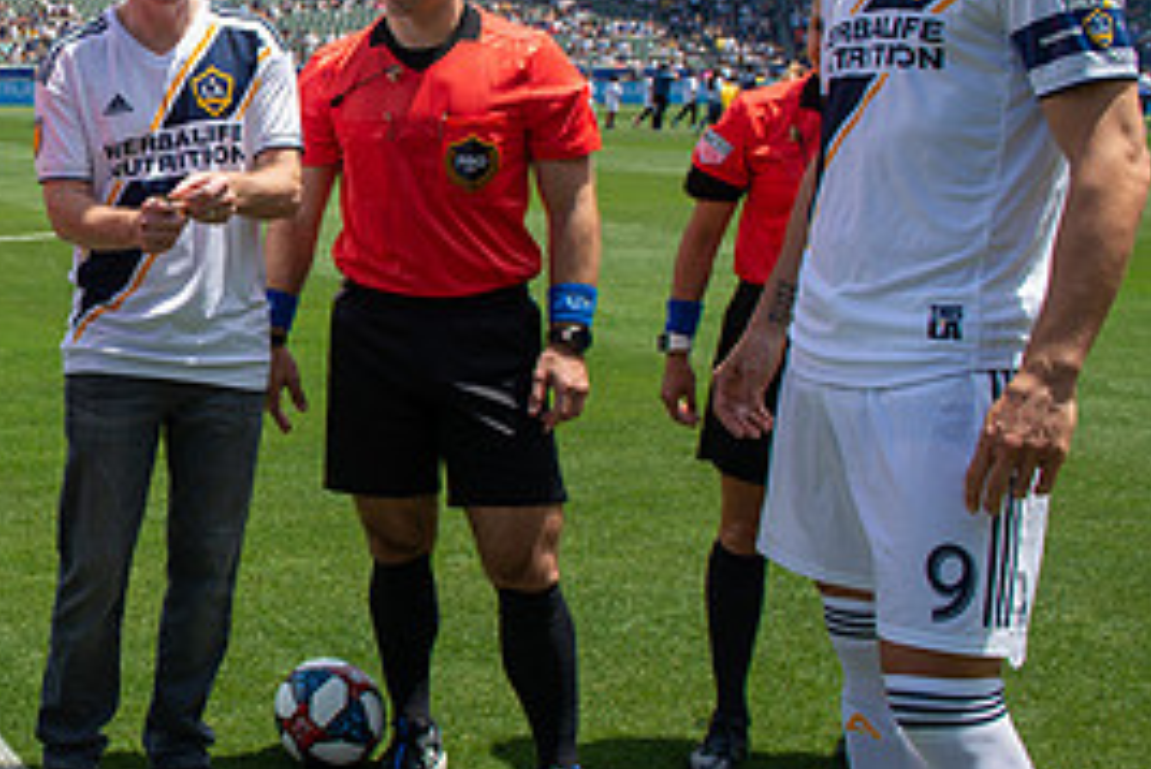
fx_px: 1663
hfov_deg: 34.0
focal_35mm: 52
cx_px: -60
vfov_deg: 25.9
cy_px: 251
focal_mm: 24
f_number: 5.6
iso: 200
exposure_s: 1/1000
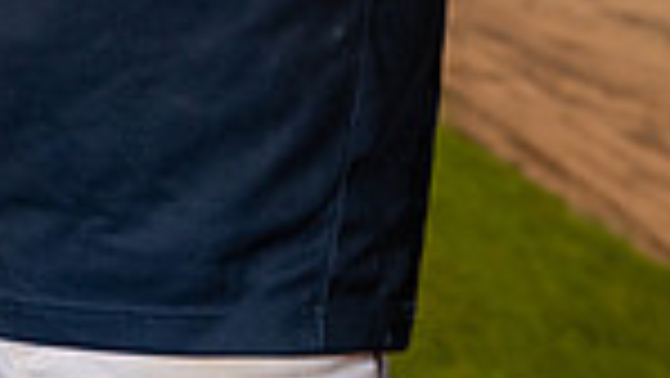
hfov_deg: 12.5
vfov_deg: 6.7
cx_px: 72
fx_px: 3040
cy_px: -590
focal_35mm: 171
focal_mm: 54
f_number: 5
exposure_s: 1/200
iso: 500
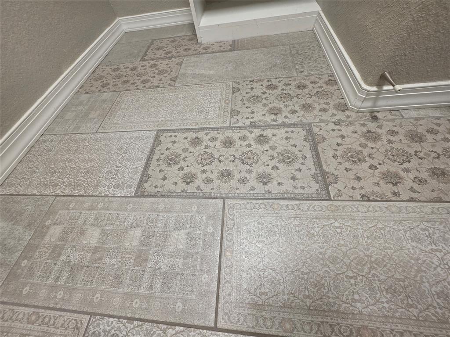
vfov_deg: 89.9
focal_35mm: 13
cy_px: 168
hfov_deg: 106.2
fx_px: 169
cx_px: 225
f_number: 1.9
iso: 250
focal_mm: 2.2
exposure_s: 1/120
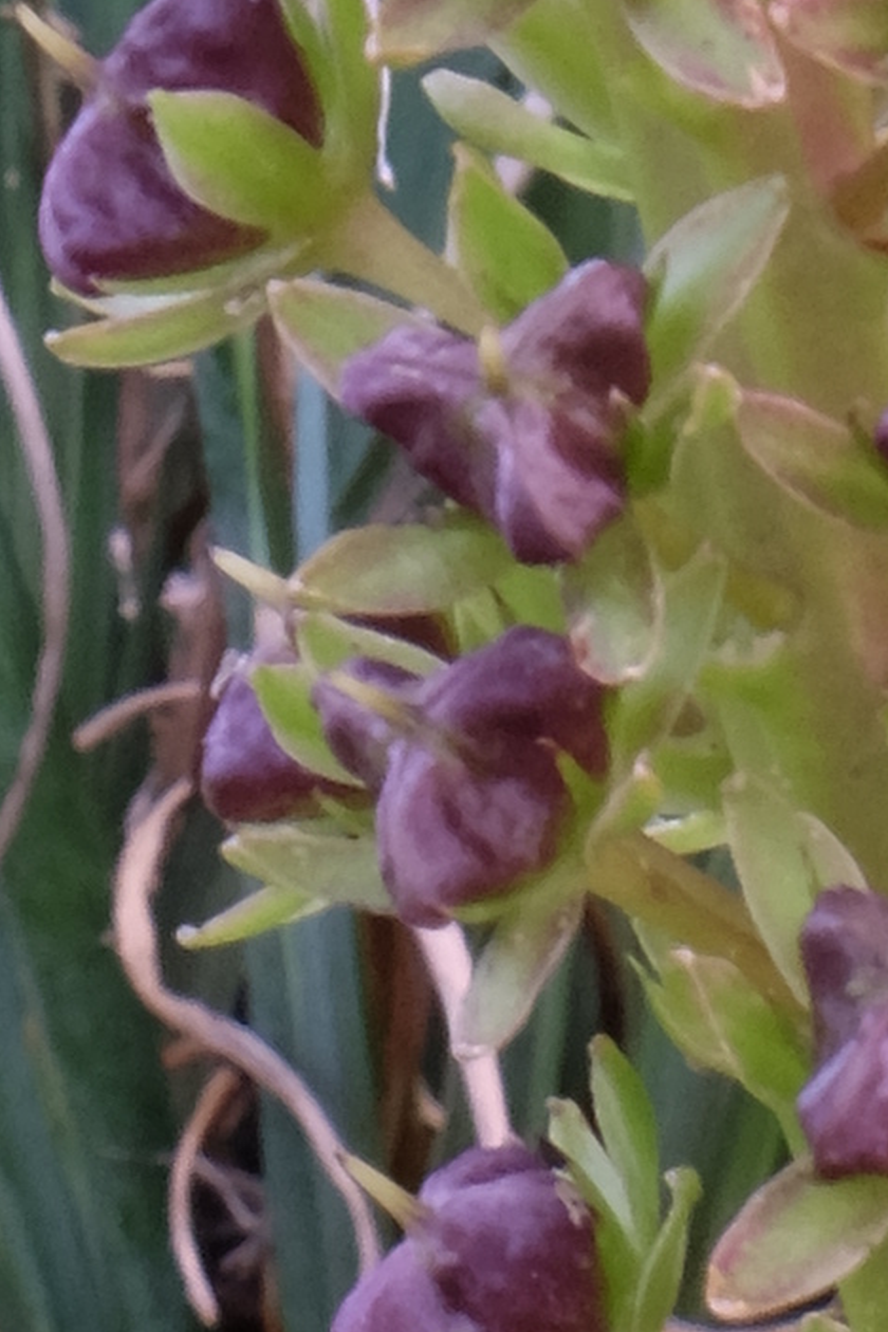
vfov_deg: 4.1
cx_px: 2047
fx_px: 18055
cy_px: -2932
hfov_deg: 2.8
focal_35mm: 488
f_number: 16
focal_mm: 46.6
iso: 800
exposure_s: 1/2.1
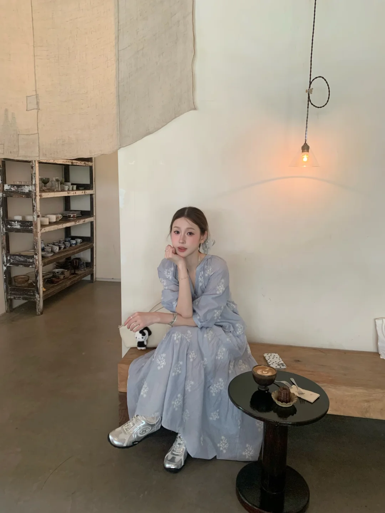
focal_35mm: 26
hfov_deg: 53.1
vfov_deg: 67.3
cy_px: 256
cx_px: 192
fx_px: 386
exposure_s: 1/50
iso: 250
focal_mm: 4.25
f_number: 1.8
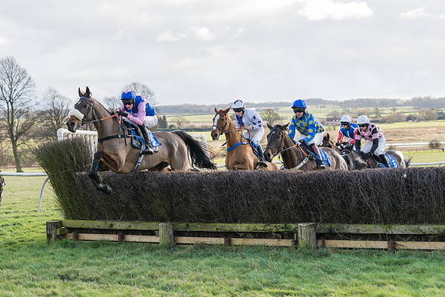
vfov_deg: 15.0
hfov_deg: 22.3
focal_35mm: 91
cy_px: 120
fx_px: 1129
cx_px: 172
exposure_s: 1/1000
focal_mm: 70
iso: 400
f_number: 4
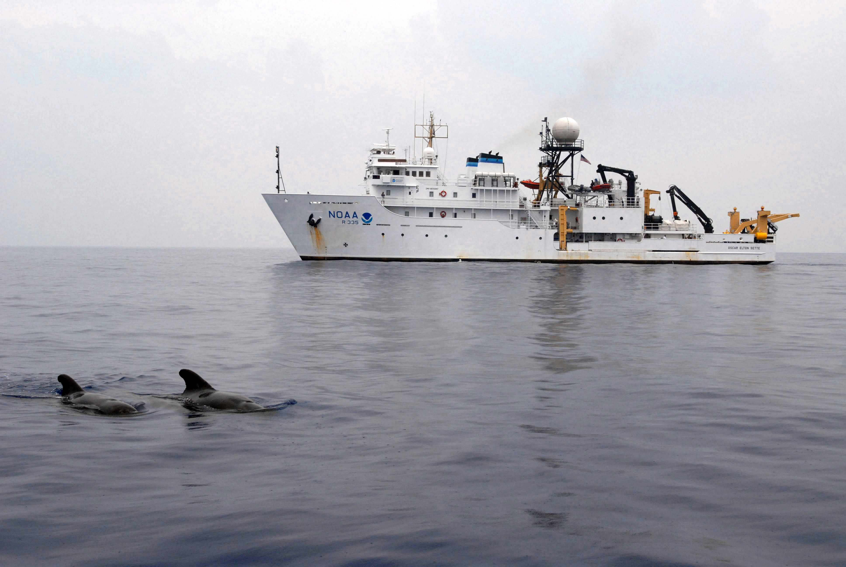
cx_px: 423
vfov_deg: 28.2
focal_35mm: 48
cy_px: 284
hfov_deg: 41.1
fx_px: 1129
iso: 400
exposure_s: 1/1000
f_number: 10
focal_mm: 32
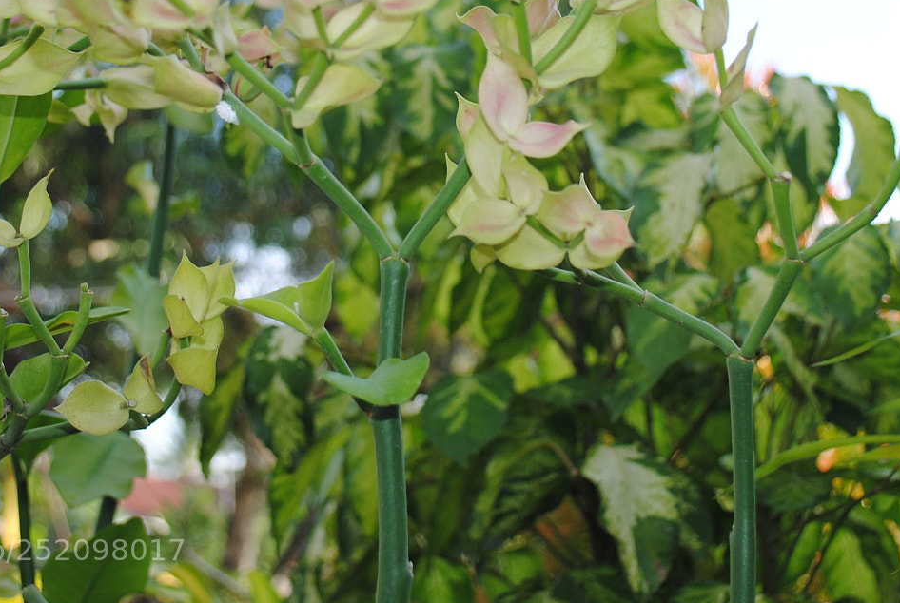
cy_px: 116
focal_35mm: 71
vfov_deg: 19.1
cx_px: 448
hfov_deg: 28.4
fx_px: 1778
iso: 100
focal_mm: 28
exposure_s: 1/160
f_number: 4.5
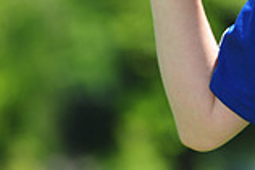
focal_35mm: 732
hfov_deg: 2.8
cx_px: 428
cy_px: -115
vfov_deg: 1.9
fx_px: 5180
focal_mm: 200
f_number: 5.6
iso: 200
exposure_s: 1/400
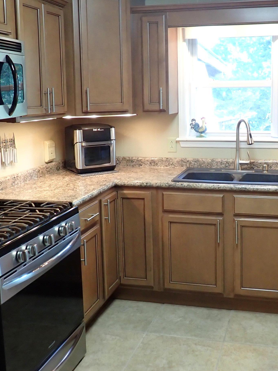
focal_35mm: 42
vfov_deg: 44.7
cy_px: 156
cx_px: 186
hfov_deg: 34.0
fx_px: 450
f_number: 2
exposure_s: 1/30
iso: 200
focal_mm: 4.5
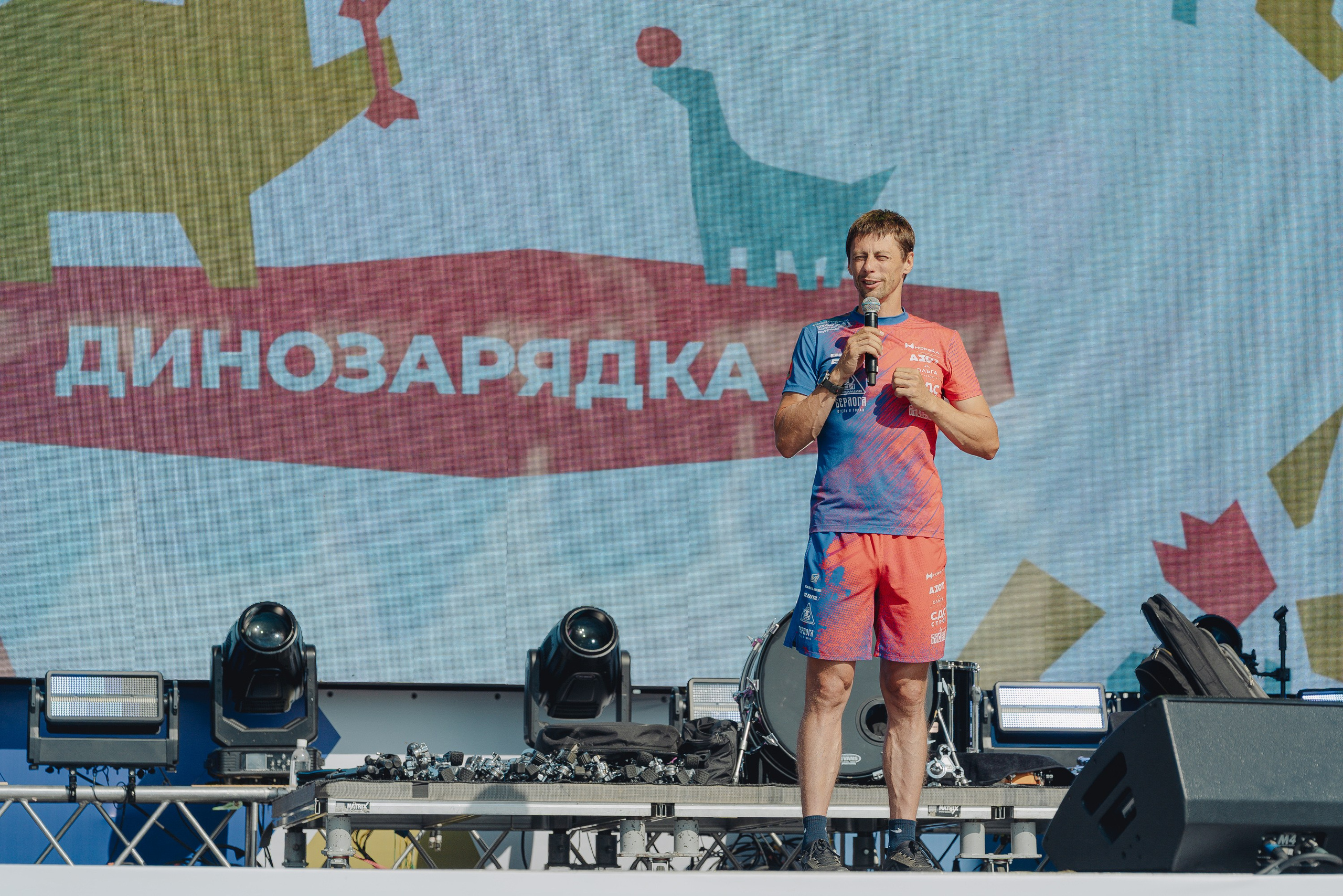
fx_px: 5057
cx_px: 758
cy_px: 448
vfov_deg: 10.1
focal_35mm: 136
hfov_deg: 15.1
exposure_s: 1/800
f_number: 5
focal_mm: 119
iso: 100
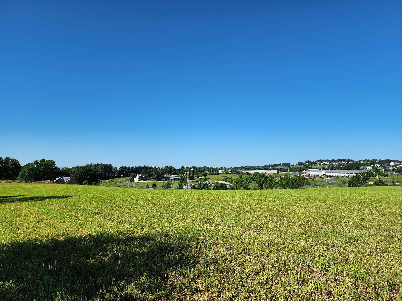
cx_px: 201
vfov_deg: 58.9
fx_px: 267
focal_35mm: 23
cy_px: 150
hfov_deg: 73.9
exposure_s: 1/1186
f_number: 1.8
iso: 12
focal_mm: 6.4
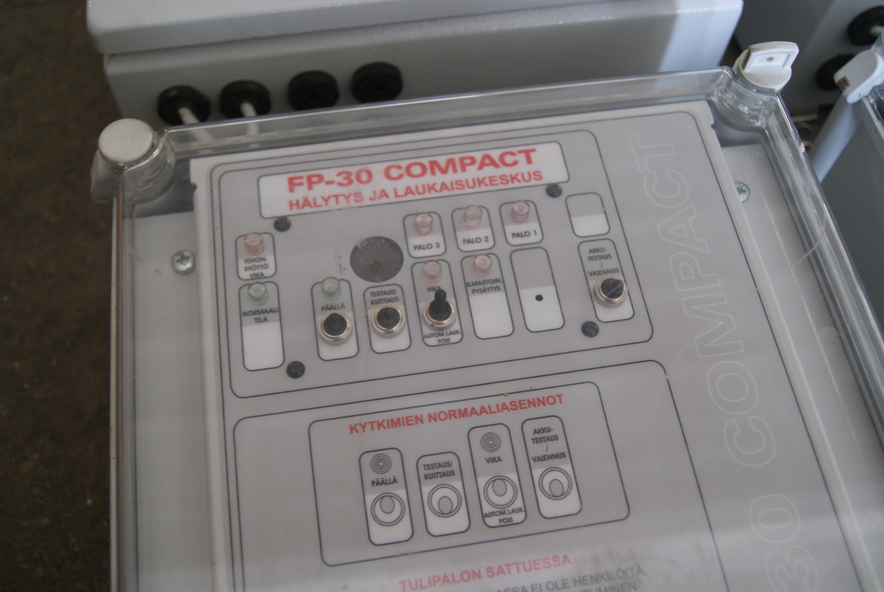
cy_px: 296
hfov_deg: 53.1
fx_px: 885
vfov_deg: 37.0
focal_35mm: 36
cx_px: 442
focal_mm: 24
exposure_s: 1/13
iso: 400
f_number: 4
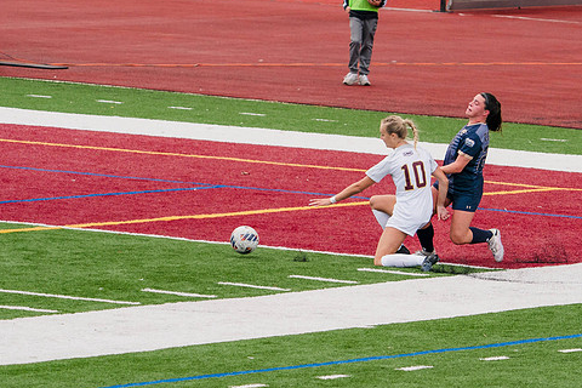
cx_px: 384
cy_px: 204
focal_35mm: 388
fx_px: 6272
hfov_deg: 5.3
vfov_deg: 3.5
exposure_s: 1/1600
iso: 640
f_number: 5.6
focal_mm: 200
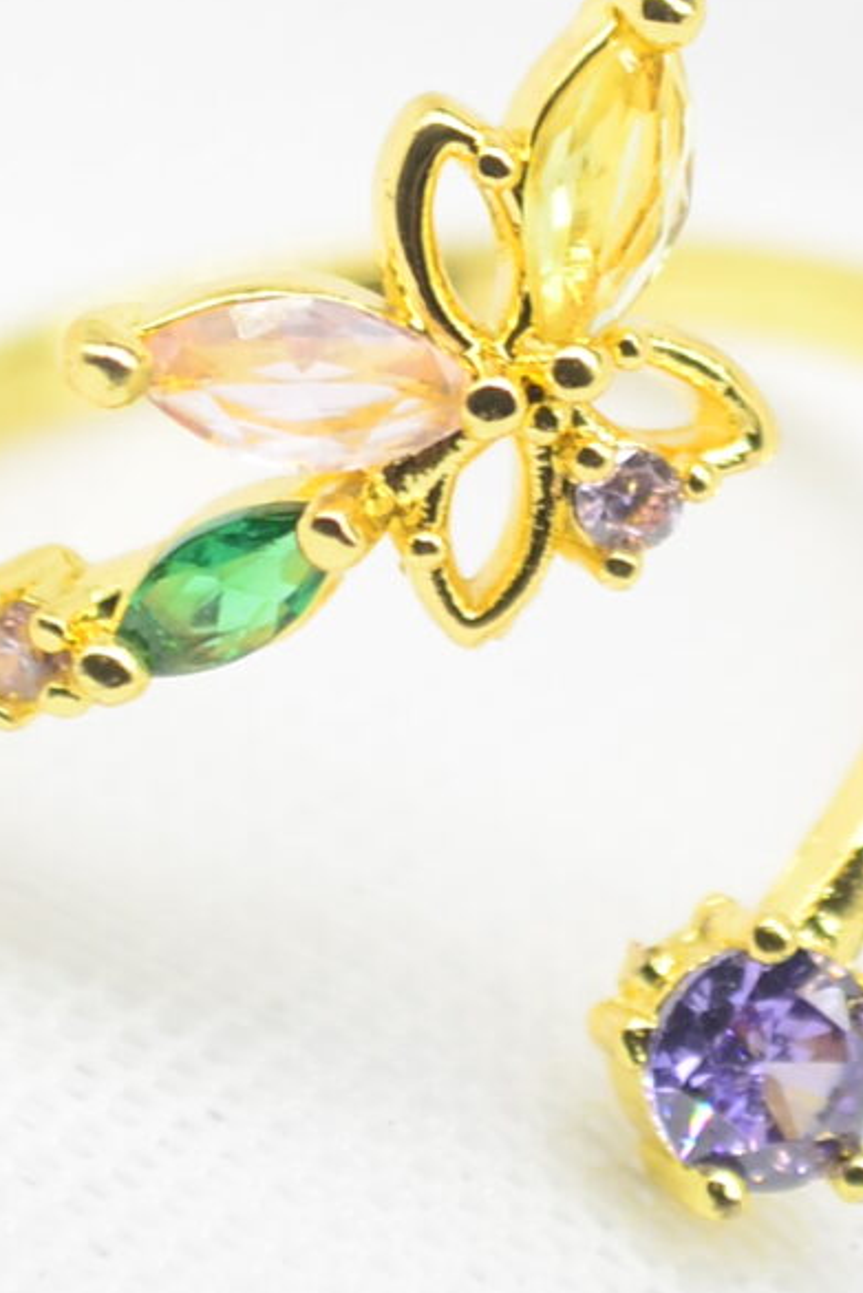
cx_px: 795
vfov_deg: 6.5
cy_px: -351
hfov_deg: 4.4
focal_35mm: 314
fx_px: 11283
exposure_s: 1/60
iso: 100
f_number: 5.3
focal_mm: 48
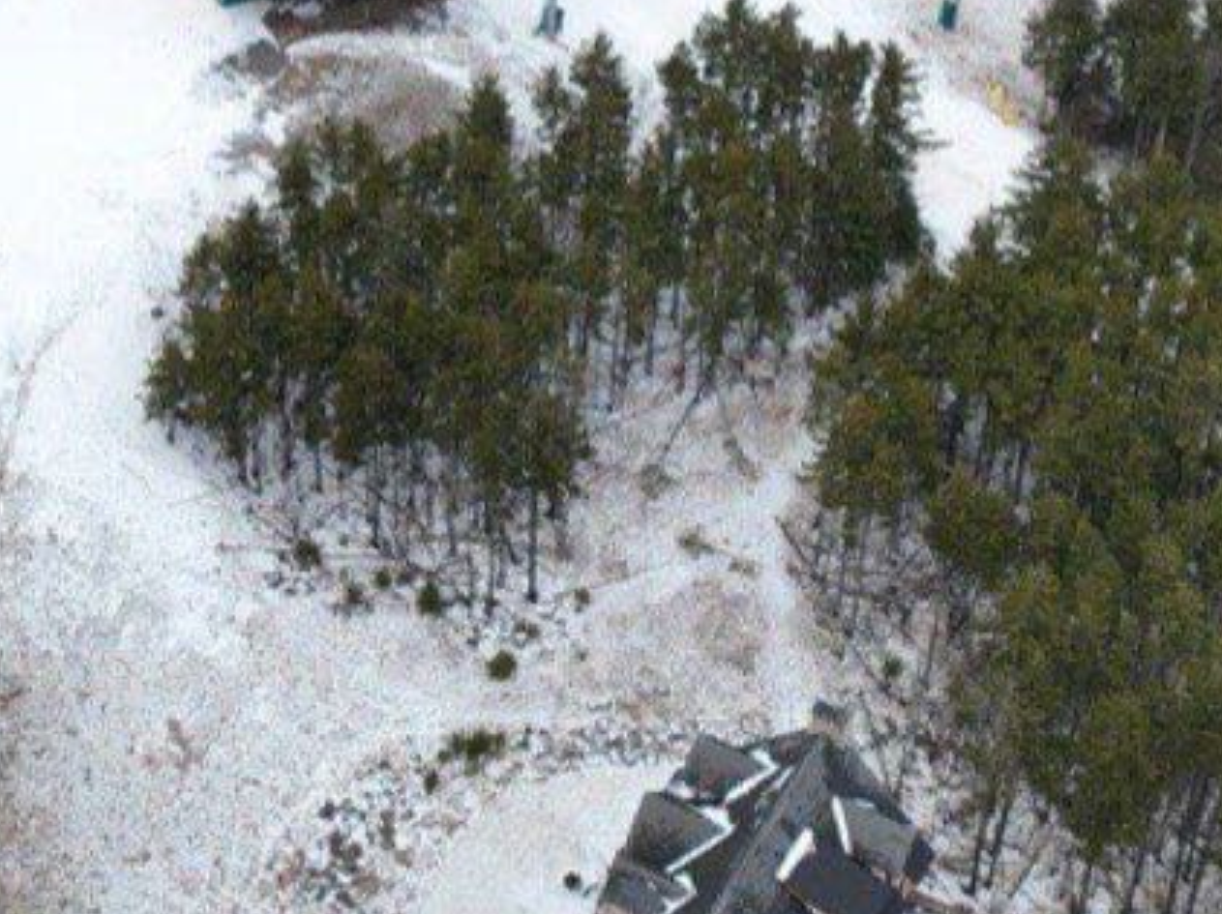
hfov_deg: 26.6
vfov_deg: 19.9
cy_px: 171
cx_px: 453
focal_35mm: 73
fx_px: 2575
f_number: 2.8
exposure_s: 1/1600
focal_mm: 12.29
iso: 160
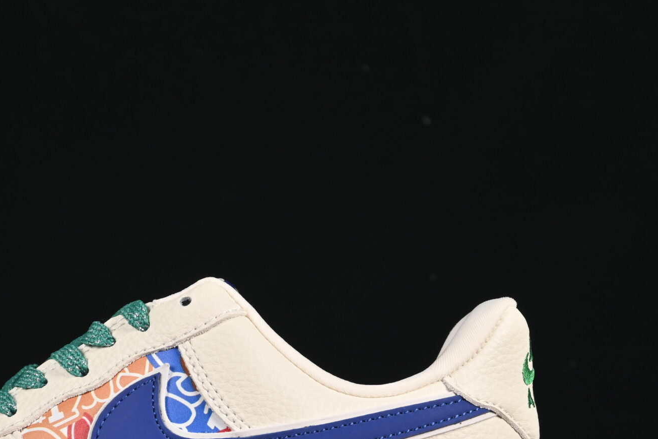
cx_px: 99
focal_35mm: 147
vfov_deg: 9.3
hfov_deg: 13.9
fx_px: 2687
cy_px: 401
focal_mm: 50
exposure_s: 1/80
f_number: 8
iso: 160
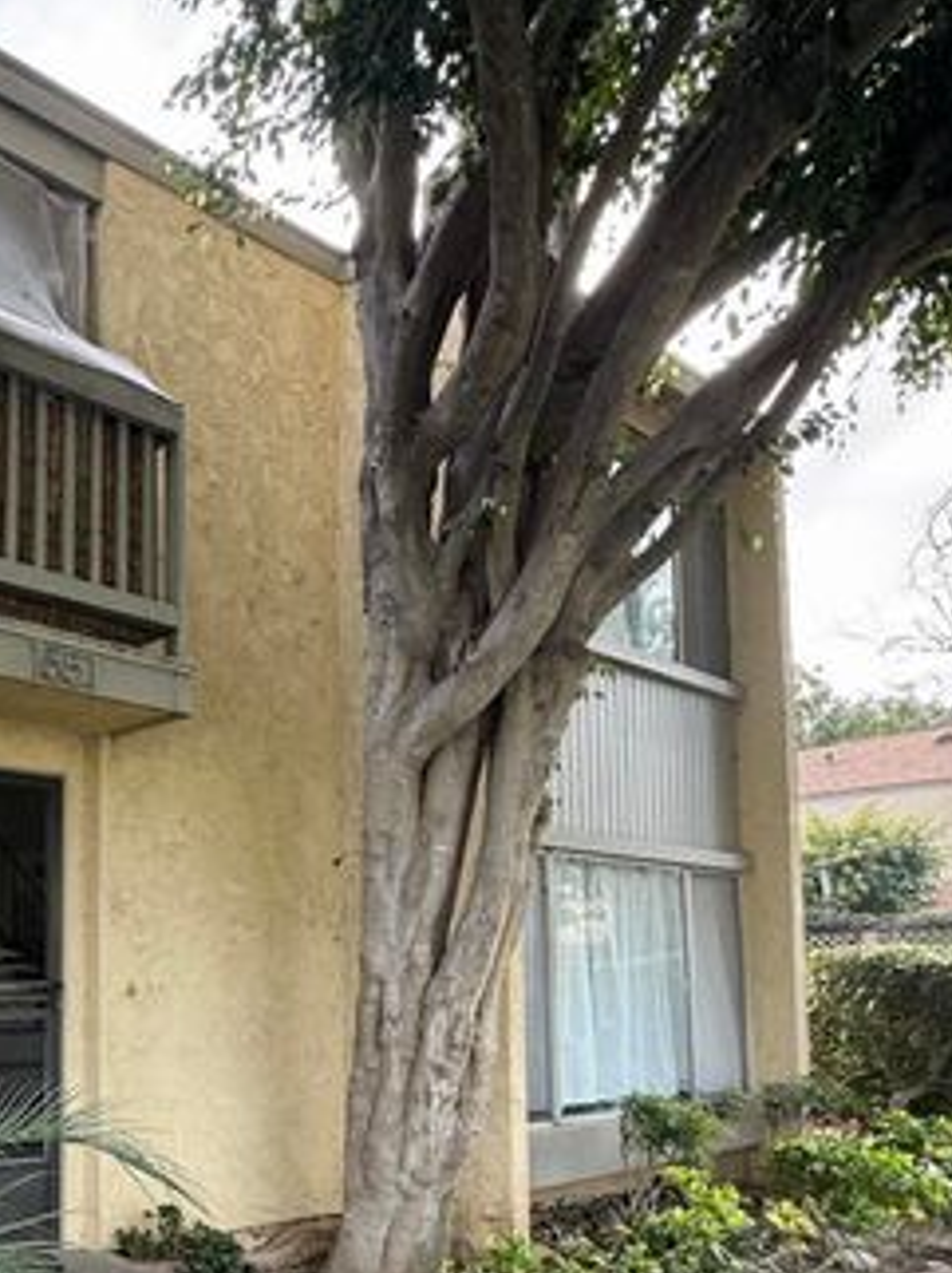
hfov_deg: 43.8
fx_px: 1065
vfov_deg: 59.5
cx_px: 87
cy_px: 899
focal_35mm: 29
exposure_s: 1/99
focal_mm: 2.22
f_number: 2.2
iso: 64
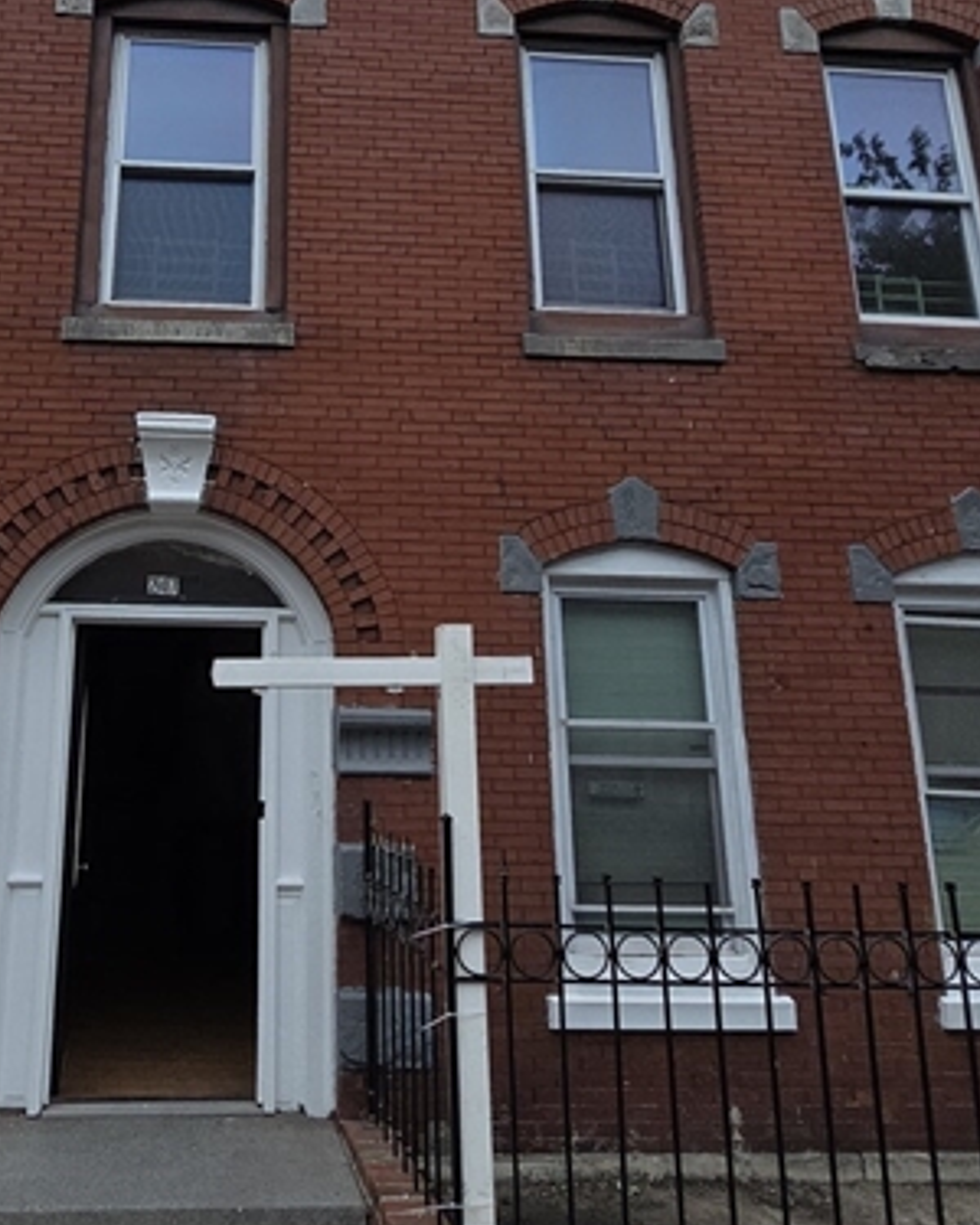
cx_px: 235
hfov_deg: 52.3
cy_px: 516
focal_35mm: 26
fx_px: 943
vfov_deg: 65.6
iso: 50
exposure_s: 1/984
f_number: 2.2
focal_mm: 2.2
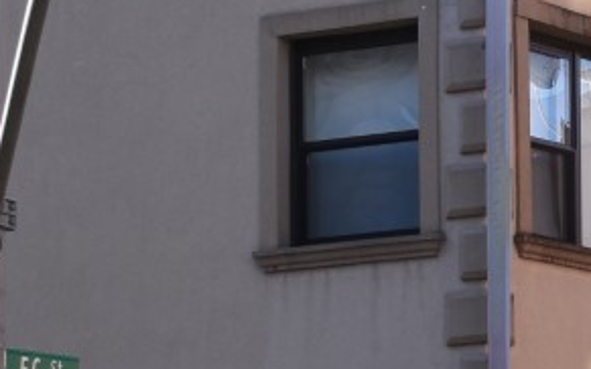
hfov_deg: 7.9
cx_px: 500
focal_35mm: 264
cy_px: 290
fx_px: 4250
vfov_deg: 5.0
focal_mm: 31
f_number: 5
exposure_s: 1/400
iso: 200
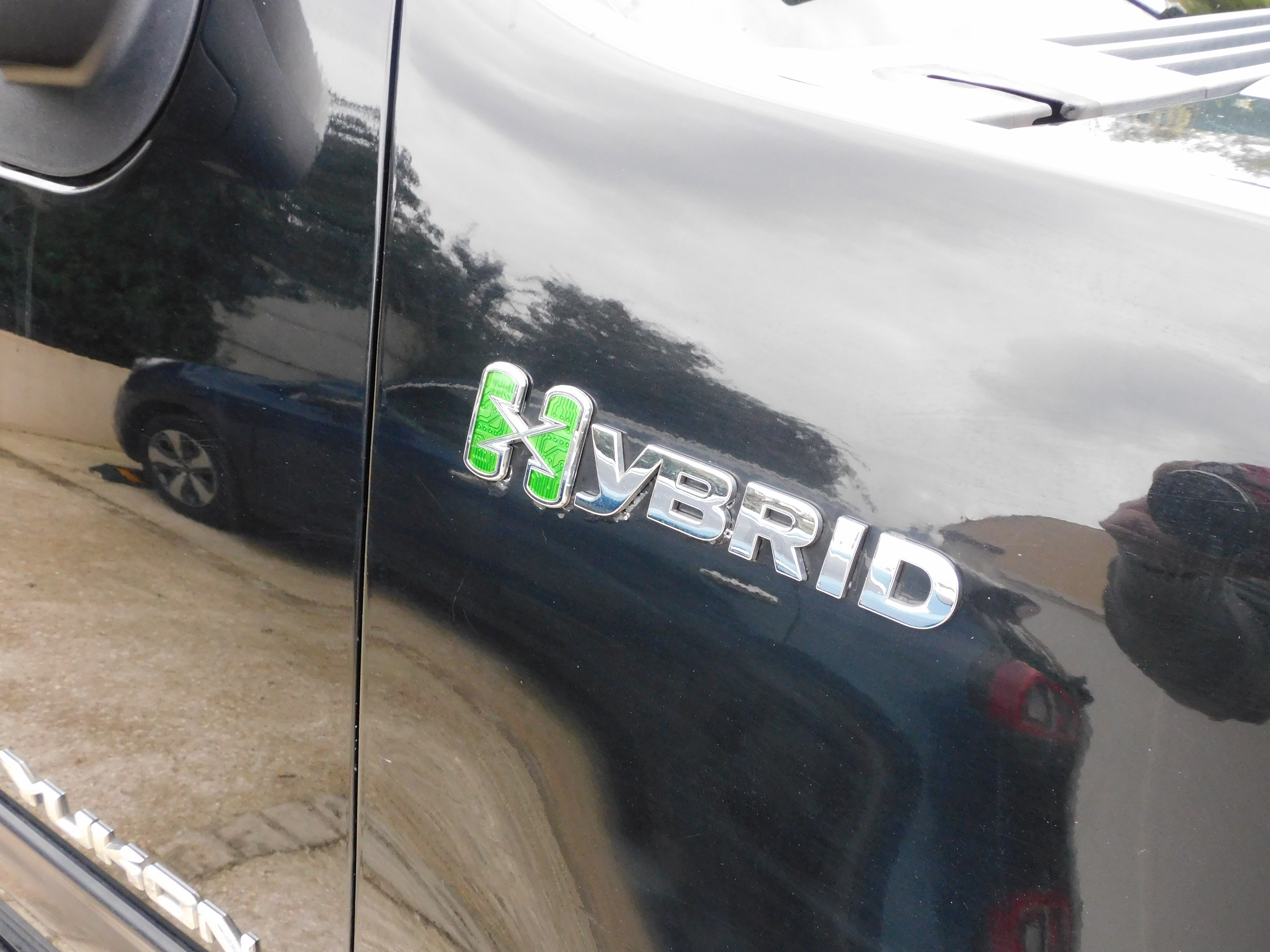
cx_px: 635
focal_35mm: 30
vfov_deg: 46.8
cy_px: 476
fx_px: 1101
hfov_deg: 60.0
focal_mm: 5.4
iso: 400
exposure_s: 1/200
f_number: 3.5
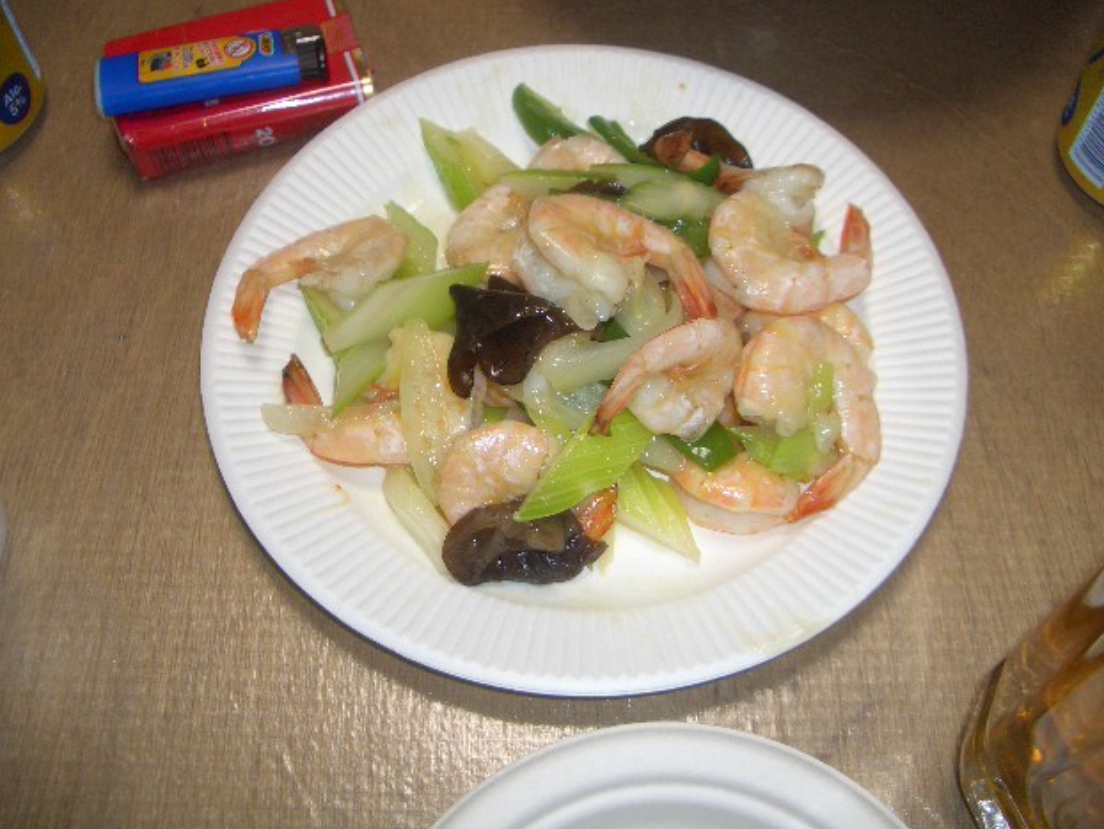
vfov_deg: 39.7
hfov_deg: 51.3
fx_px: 1149
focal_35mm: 36
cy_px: 414
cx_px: 556
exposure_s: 1/60
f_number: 2.6
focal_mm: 5.8
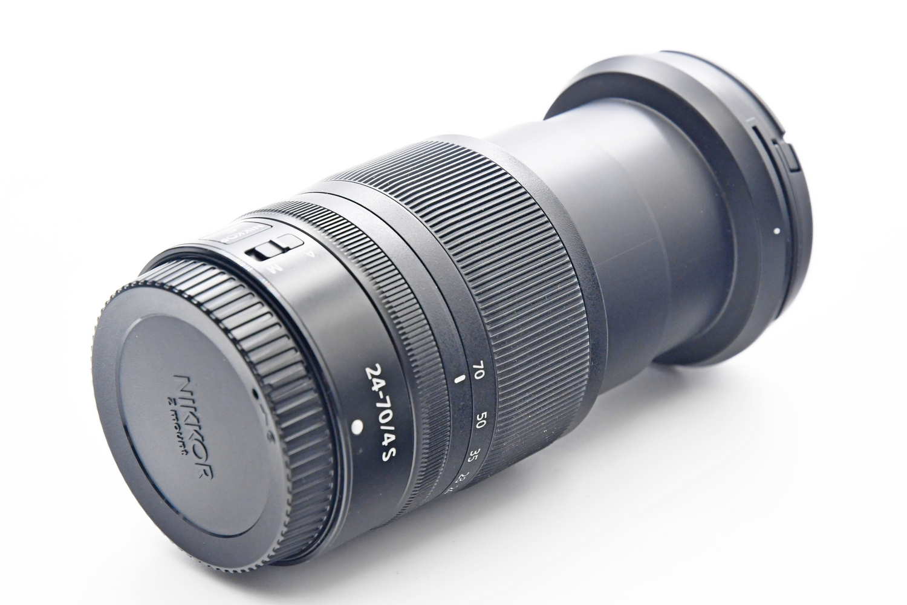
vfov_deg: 12.2
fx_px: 2822
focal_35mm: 112
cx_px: 454
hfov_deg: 18.3
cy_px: 302
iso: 1600
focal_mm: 75
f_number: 8
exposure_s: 1/125
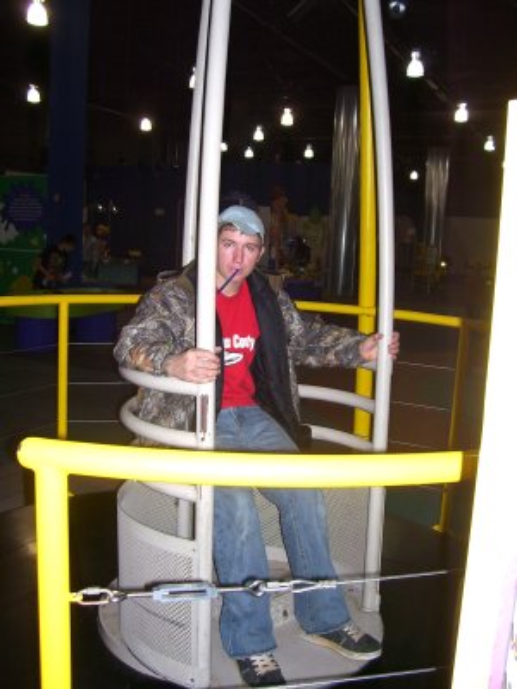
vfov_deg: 54.0
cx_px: 258
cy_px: 344
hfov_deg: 41.8
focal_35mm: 34
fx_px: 677
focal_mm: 5.6
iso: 80
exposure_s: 1/60
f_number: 2.7
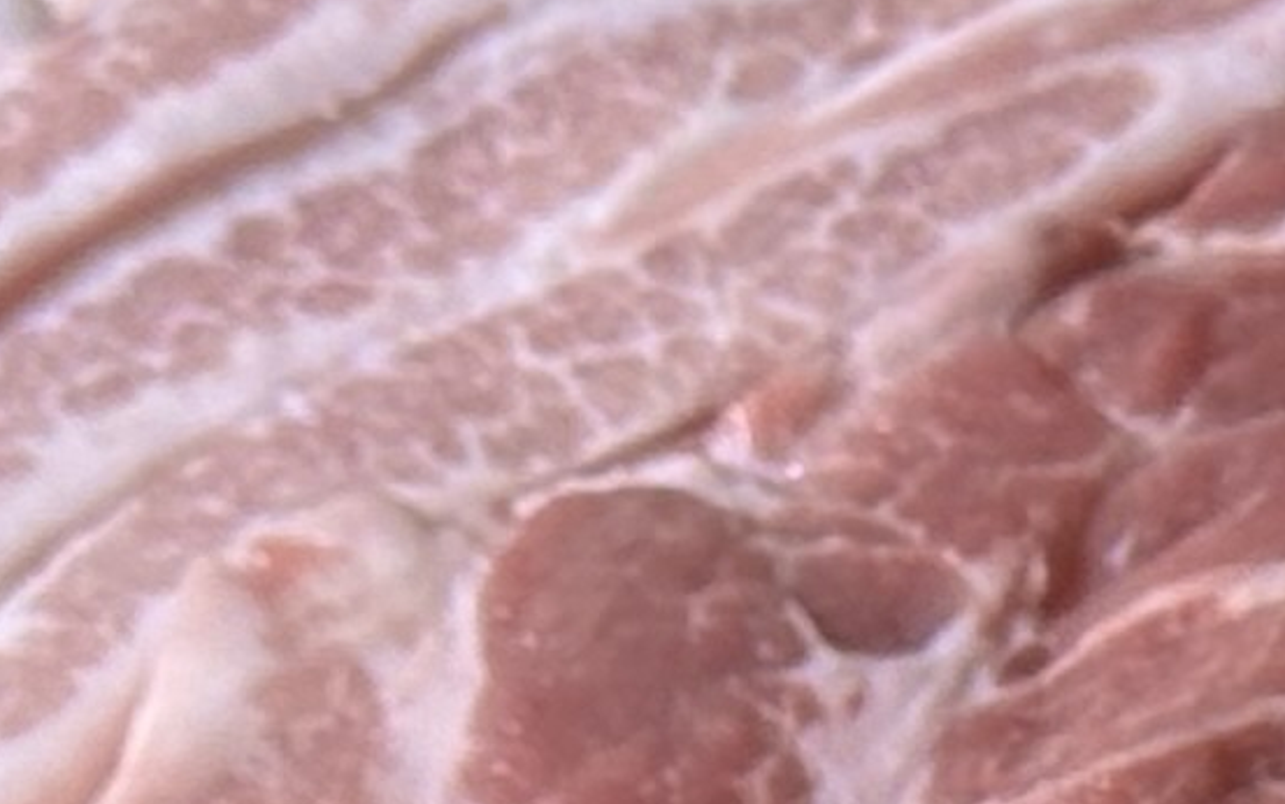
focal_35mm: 371
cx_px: 2960
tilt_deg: -43.9
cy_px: 2510
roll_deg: +1.7
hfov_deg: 5.5
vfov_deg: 3.5
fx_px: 12997
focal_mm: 6.86
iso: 80
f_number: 1.78
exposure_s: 1/120
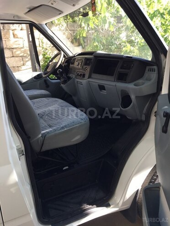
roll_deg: +4.1
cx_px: 85
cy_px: 113
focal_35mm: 29
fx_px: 190
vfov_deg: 61.7
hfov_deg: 48.2
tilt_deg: -17.1
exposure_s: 1/100
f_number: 2.2
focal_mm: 4.15
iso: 32
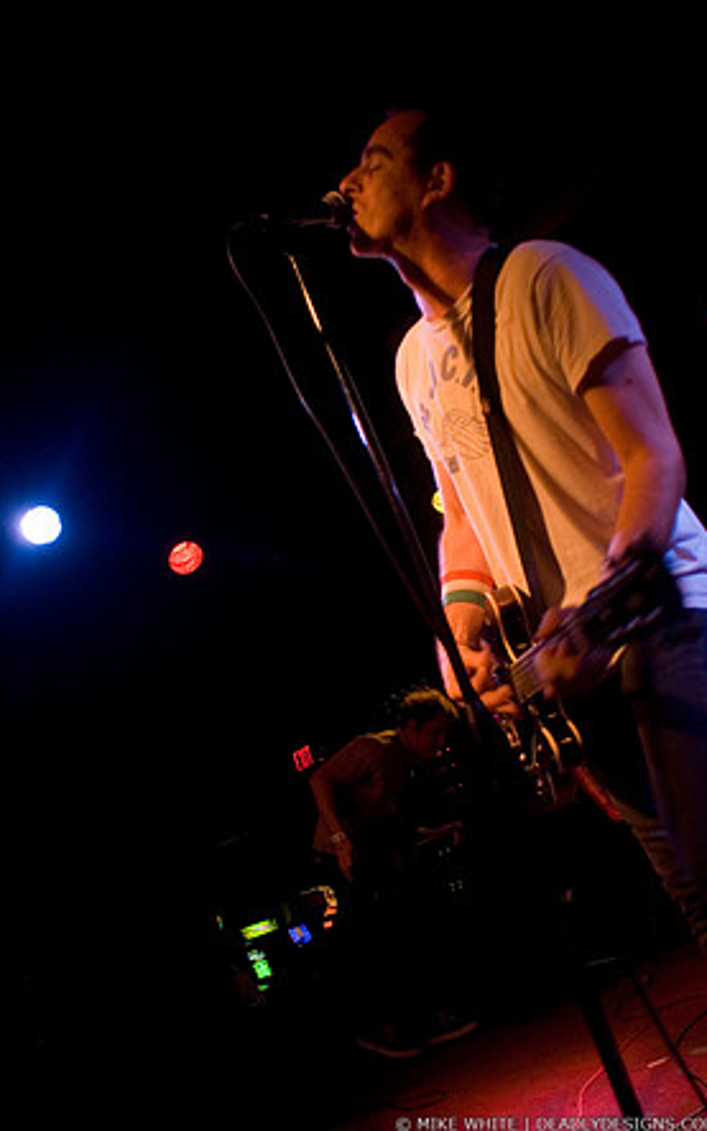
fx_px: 955
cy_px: 562
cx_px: 343
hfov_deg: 40.6
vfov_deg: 61.2
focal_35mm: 31
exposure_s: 1/40
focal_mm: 20
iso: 800
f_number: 2.8
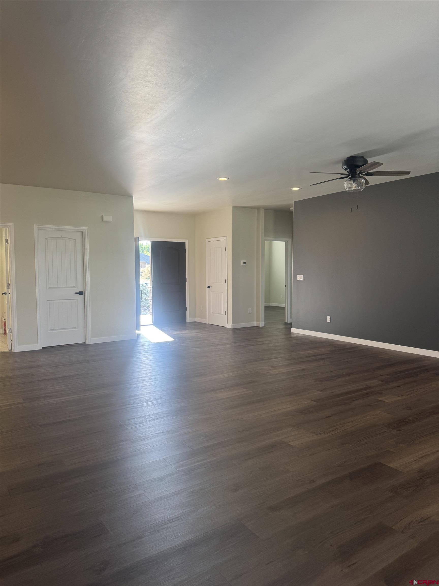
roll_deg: +1.1
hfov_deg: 56.8
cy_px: 293
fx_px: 406
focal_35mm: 24
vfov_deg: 71.6
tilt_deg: -3.6
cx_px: 220
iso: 100
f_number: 1.78
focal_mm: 6.76
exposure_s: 1/120
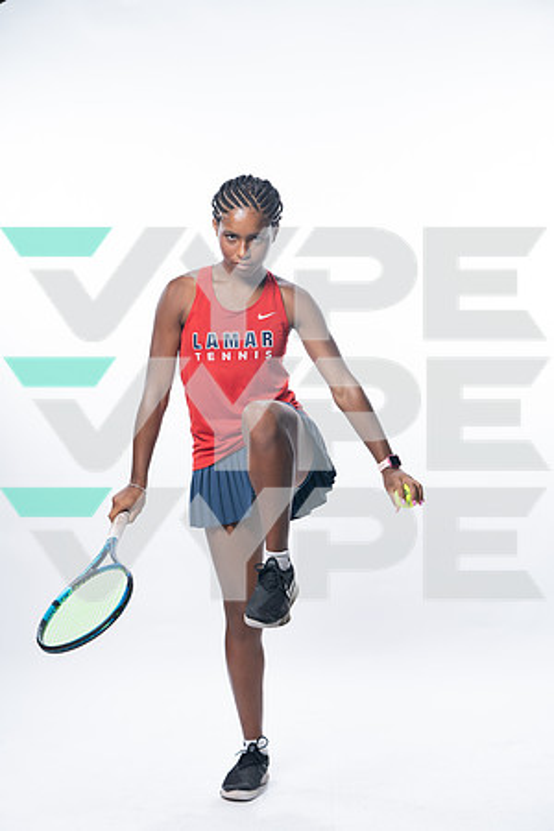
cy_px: 416
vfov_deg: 25.4
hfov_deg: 17.1
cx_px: 277
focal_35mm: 80
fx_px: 1847
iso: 200
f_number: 5.6
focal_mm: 80
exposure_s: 1/250
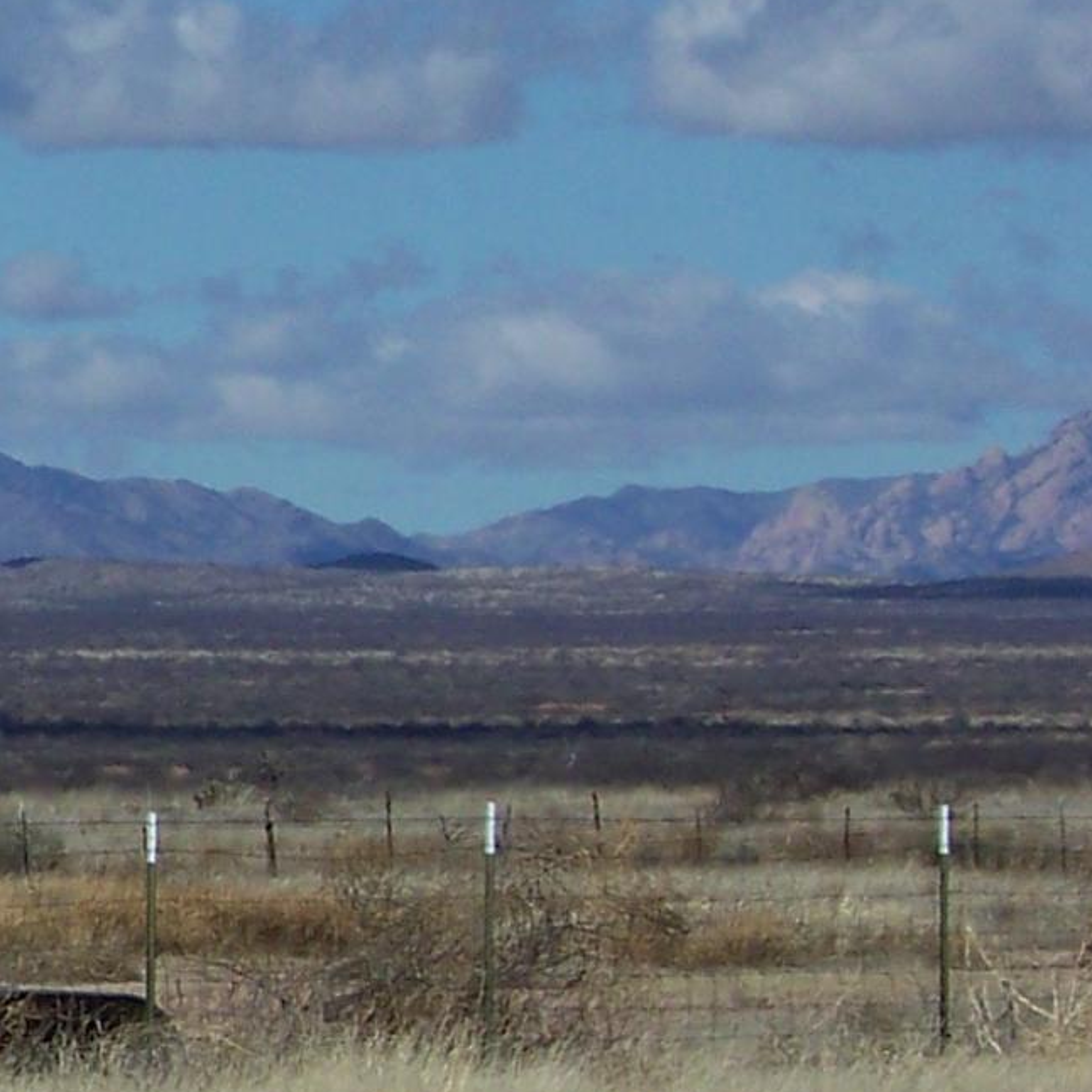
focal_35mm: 435
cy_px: 340
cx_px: -1388
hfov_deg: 4.0
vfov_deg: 4.0
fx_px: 15525
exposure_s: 1/1000
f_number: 4.5
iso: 64
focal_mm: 17.6
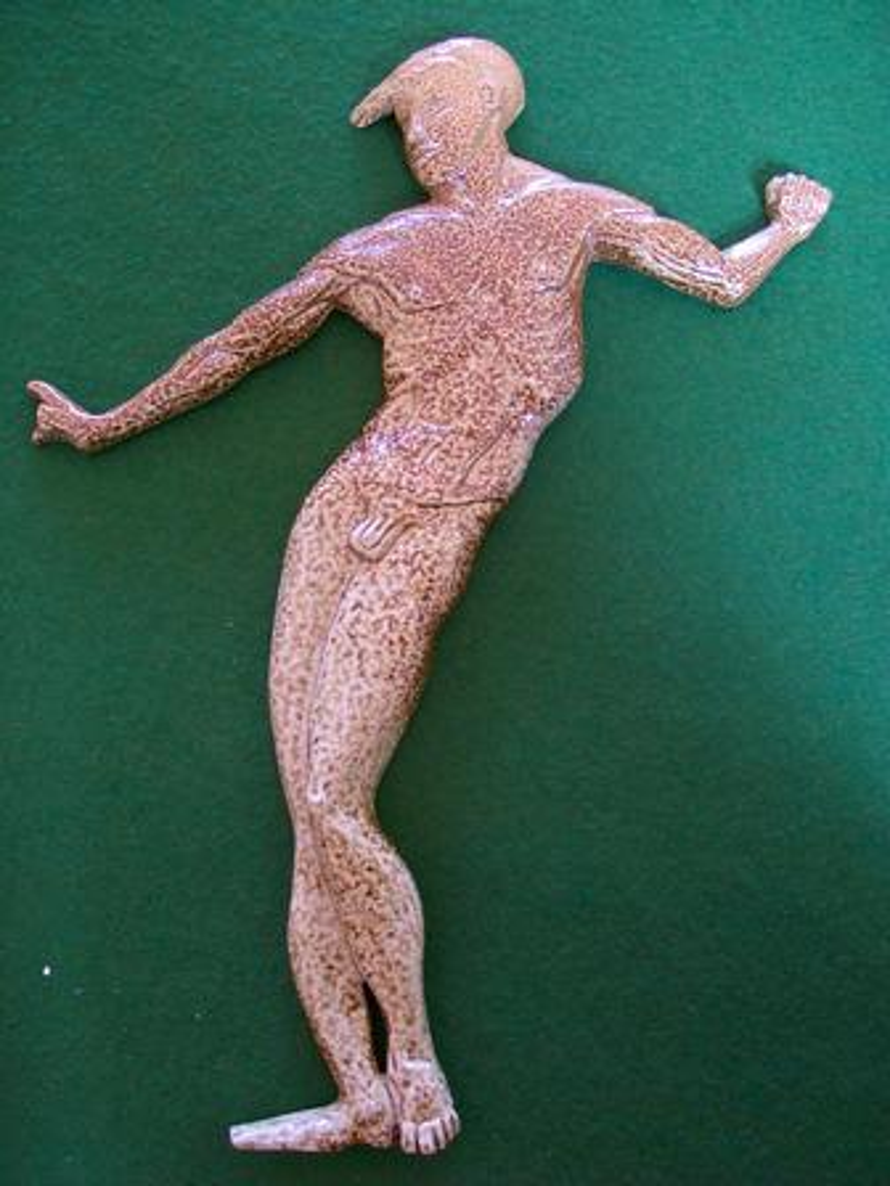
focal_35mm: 36
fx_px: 1234
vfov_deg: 51.4
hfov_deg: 39.7
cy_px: 593
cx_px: 445
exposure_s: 1/8
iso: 160
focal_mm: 6
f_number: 2.7
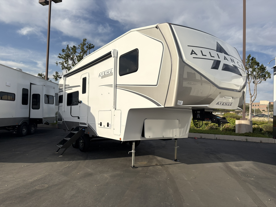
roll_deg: -1.1
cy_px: 104
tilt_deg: +3.8
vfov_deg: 53.1
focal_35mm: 26
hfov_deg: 67.3
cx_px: 138
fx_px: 207
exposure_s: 1/6993
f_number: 1.6
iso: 50
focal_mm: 5.96
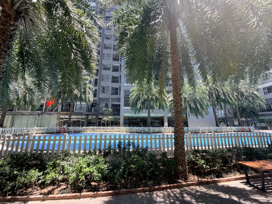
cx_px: 136
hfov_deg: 102.1
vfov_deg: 85.7
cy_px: 102
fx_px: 110
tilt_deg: +12.3
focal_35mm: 14
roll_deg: -0.9
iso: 40
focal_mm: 2.22
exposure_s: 1/187
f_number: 2.2
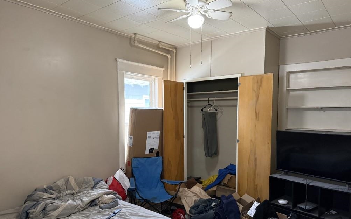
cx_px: 173
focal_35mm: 26
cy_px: 127
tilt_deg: -3.8
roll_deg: +0.0
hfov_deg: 70.4
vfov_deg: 47.4
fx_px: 249
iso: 500
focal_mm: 6.76
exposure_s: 1/60
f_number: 1.78
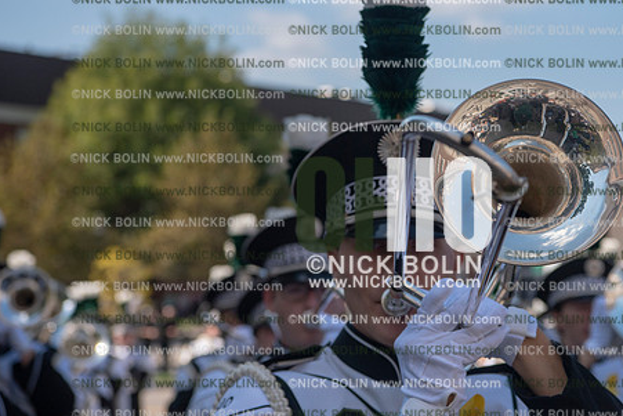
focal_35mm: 90
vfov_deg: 15.2
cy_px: 223
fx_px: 1558
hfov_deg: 22.6
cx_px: 394
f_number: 5
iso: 400
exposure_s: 1/4000
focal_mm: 70
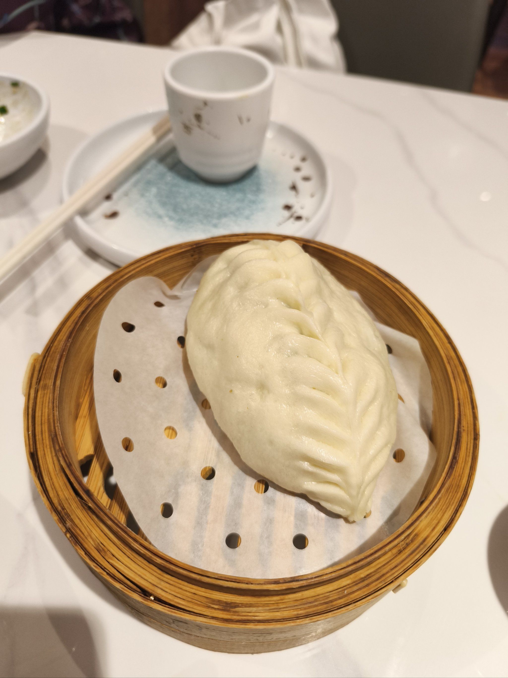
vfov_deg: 73.9
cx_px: 254
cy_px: 339
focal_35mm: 23
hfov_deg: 58.9
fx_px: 450
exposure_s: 1/100
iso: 400
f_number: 1.6
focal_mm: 5.84
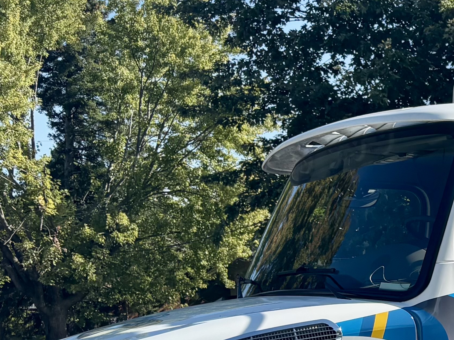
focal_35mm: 88
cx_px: 720
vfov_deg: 16.5
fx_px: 1154
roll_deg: +1.3
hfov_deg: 19.0
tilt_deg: -1.3
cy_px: 335
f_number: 1.6
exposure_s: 1/1876
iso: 50
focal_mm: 5.96
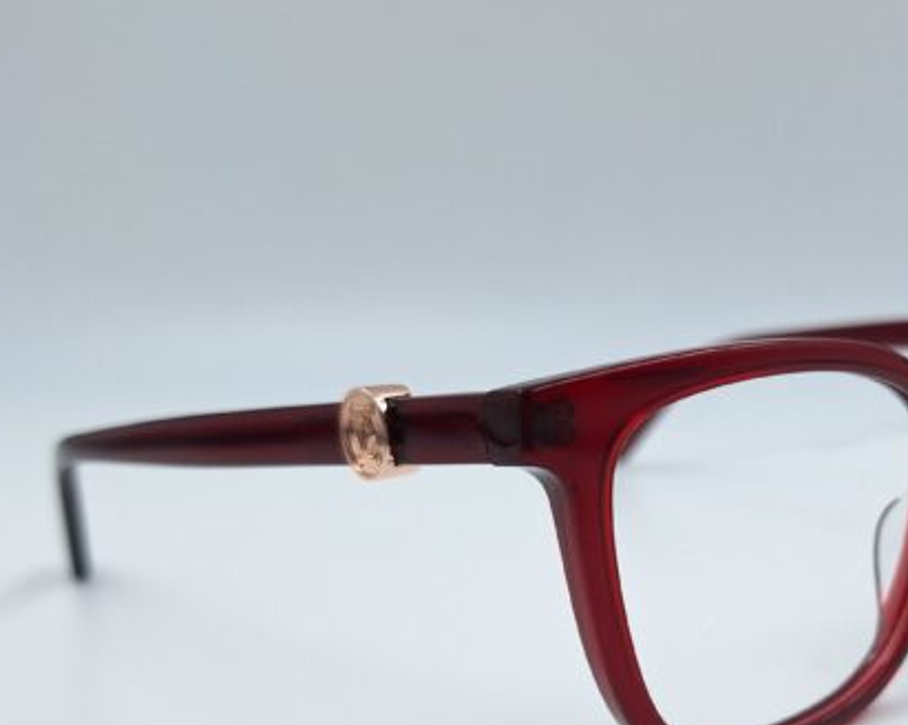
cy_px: 544
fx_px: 1128
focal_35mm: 42
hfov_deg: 42.1
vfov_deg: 34.9
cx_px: 716
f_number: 1.8
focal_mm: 5.54
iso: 40
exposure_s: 1/154
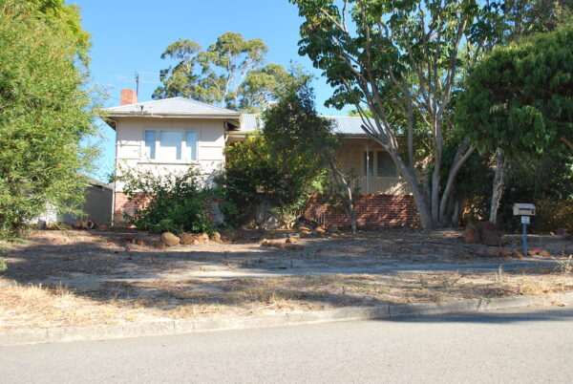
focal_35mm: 42
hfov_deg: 46.3
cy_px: 192
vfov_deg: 32.0
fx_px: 669
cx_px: 286
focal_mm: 28
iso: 100
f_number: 5
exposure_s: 1/200
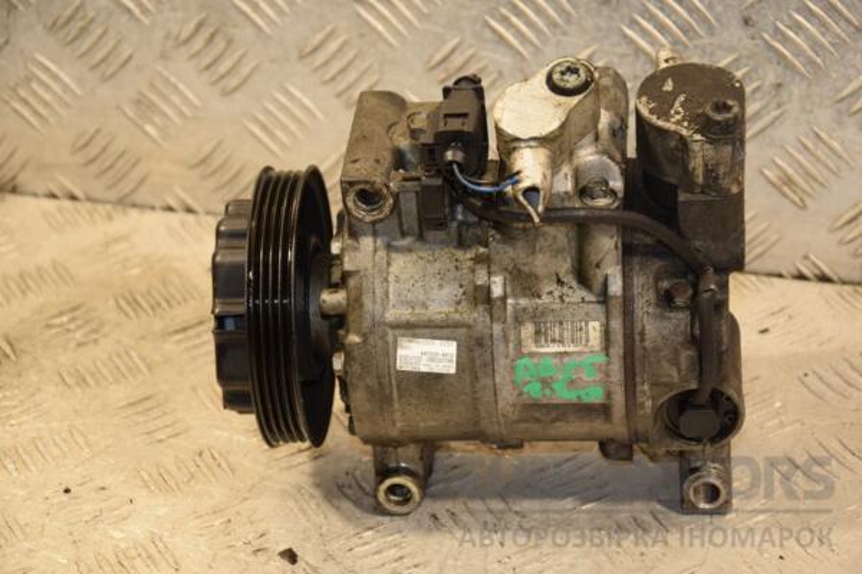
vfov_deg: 12.2
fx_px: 2694
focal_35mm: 112
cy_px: 287
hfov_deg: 18.2
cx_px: 431
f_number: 5.3
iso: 800
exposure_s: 1/125
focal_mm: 75
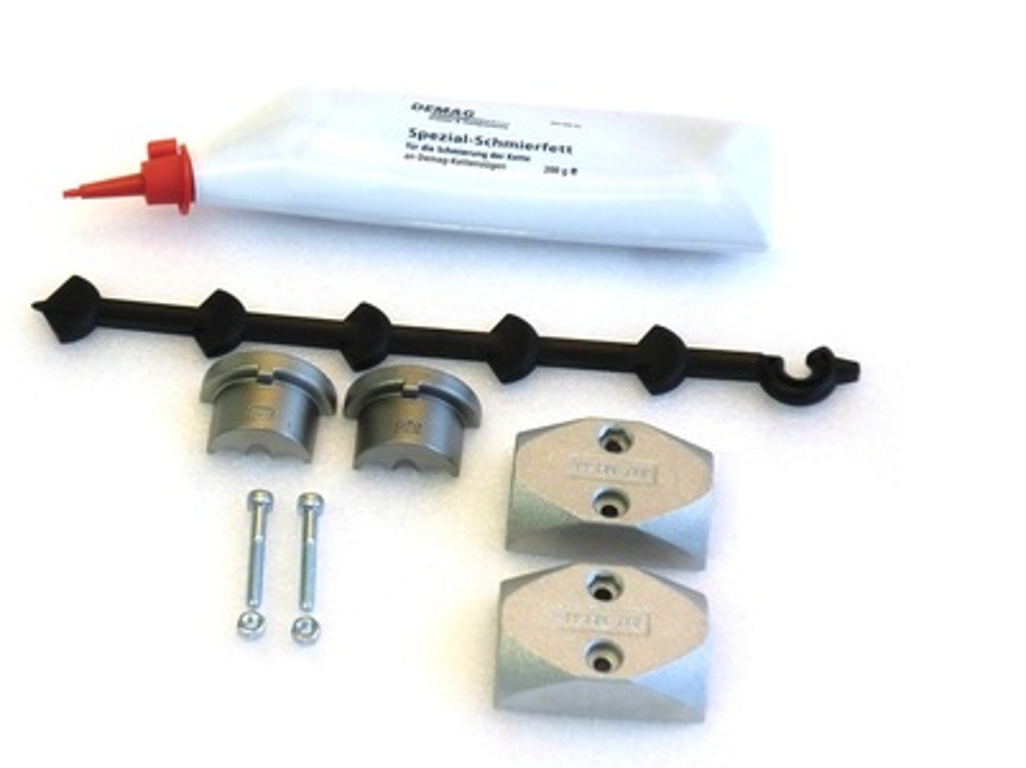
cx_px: 452
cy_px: 402
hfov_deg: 27.4
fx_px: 2103
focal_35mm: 71
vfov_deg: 20.7
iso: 125
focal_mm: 11.16
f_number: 4.3
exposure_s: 1/60
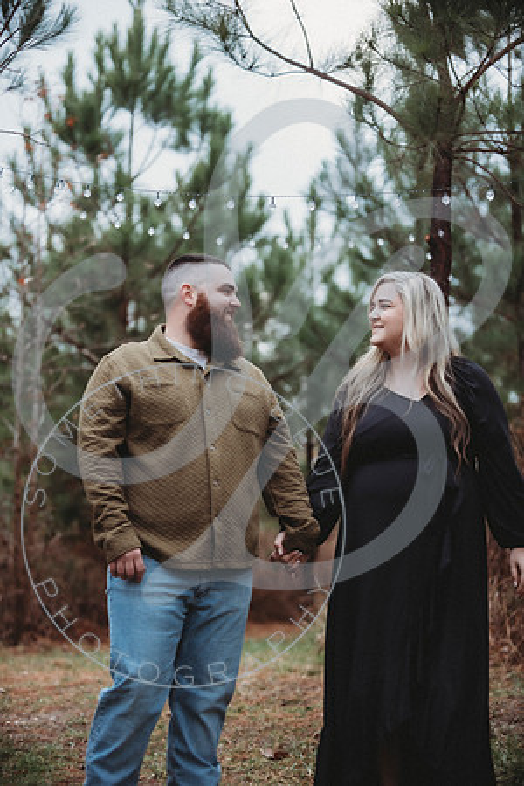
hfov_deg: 19.5
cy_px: 393
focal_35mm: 70
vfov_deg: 28.8
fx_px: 1528
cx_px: 262
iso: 500
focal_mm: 70
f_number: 2.8
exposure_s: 1/250
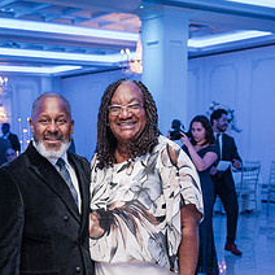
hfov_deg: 27.2
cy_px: 279
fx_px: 566
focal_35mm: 63
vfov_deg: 25.8
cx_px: 95
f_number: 4
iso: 3200
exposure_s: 1/250
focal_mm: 35
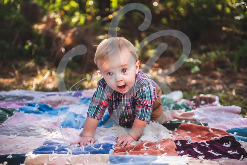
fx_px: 412
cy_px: 82
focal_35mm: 60
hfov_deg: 33.4
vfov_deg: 22.6
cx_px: 124
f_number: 2.8
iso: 100
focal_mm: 60
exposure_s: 1/160
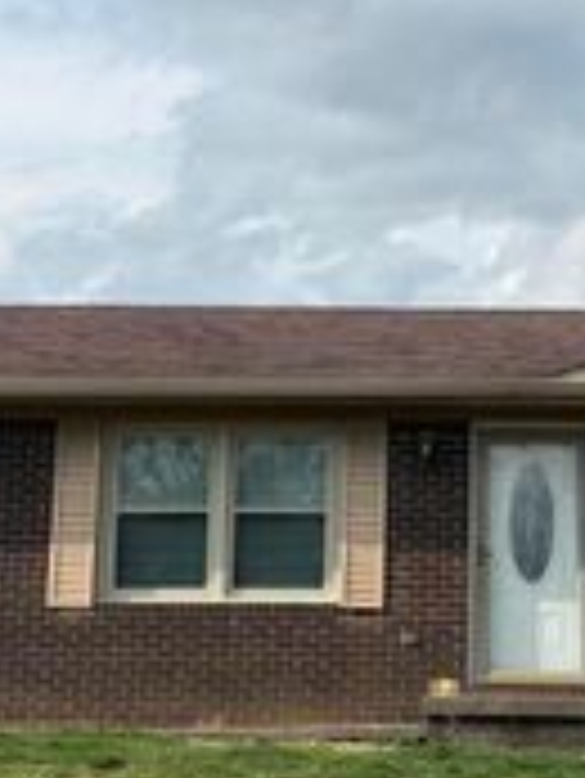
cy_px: 254
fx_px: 2251
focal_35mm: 100
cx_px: 464
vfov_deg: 19.6
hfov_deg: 14.7
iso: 50
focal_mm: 5.96
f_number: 1.6
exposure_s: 1/5348
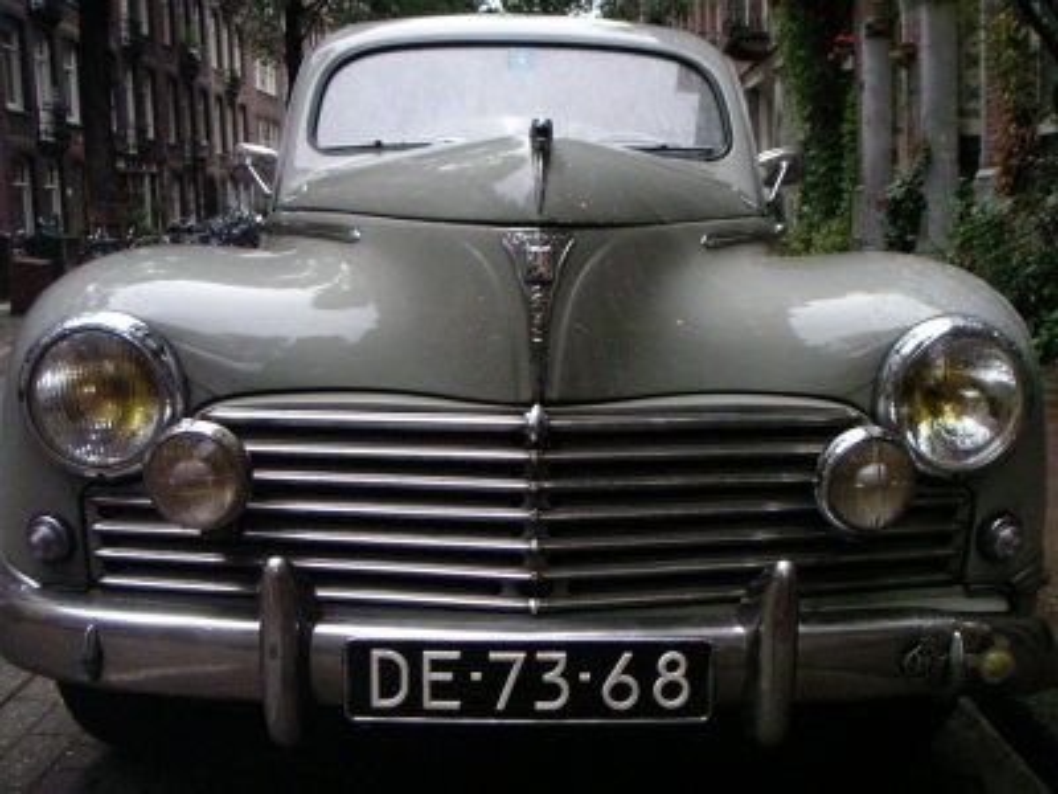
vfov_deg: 38.7
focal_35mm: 37
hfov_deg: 50.1
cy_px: 397
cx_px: 529
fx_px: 1131
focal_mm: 5.7
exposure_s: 1/45
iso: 400
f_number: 2.8
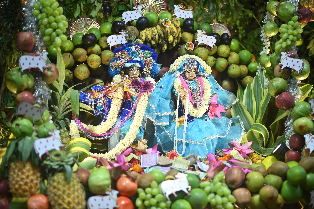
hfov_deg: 39.6
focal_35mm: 50
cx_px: 157
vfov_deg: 27.0
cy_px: 104
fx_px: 436
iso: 100
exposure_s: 1/200
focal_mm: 50
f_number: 1.8
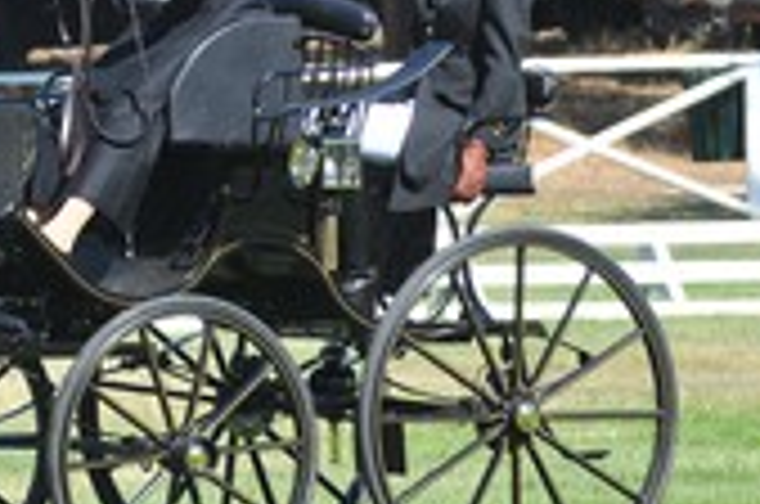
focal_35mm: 659
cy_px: 65
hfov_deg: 3.1
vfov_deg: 2.1
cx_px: -247
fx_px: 13893
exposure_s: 1/800
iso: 400
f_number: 5.6
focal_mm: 165
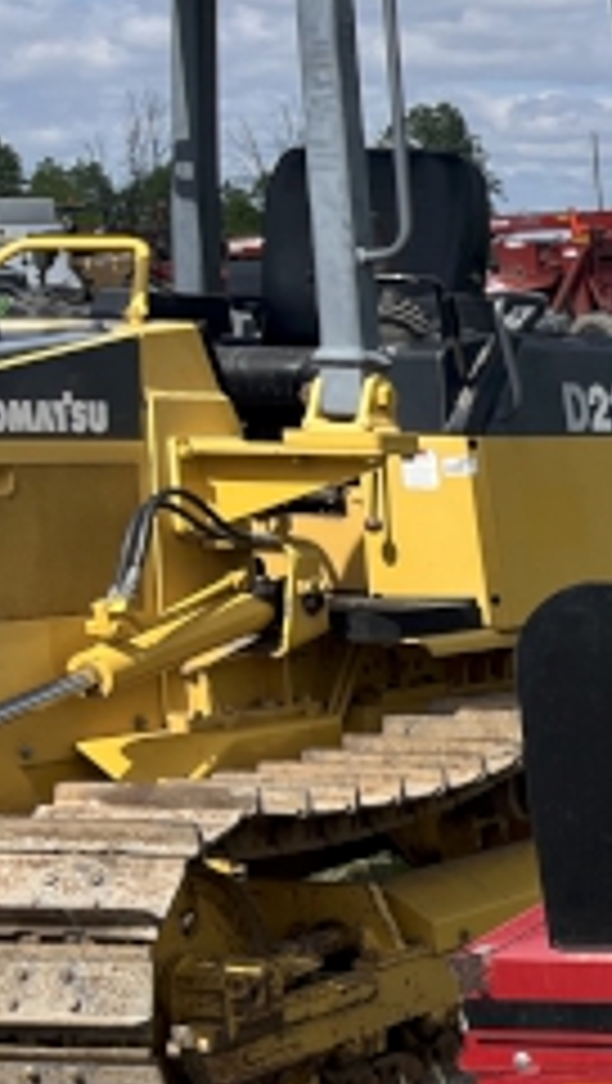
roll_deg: +0.0
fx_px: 2705
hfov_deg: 9.9
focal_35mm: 94
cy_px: 954
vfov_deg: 22.2
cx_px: 1796
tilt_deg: -12.9
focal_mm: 5.1
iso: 50
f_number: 1.6
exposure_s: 1/3413
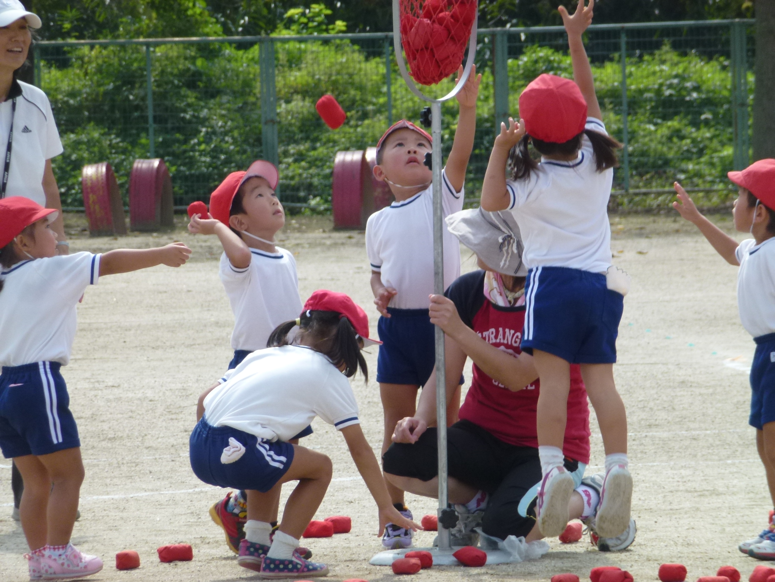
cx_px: 388
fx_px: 8597
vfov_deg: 3.9
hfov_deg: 5.2
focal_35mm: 384
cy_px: 291
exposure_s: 1/500
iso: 200
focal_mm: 68.8
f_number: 5.9
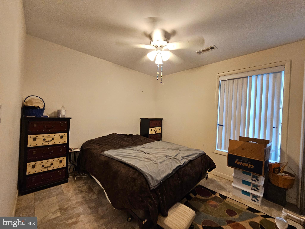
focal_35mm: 13
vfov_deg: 89.9
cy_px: 114
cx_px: 152
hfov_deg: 106.2
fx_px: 115
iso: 250
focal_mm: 2.2
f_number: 2.2
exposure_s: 1/60
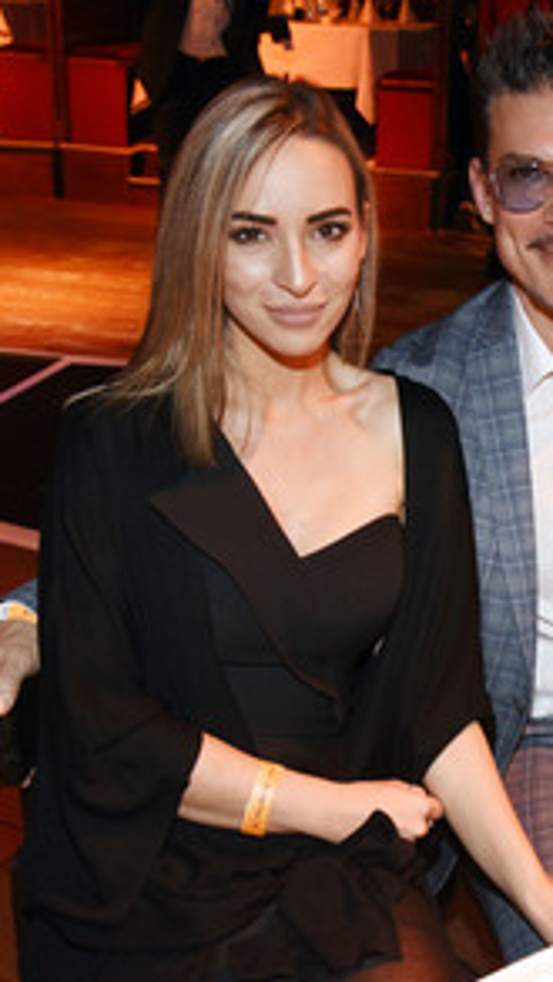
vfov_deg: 41.3
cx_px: 478
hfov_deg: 23.5
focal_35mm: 50
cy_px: 489
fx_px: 1302
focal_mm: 31
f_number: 6.3
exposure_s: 1/60
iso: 2500
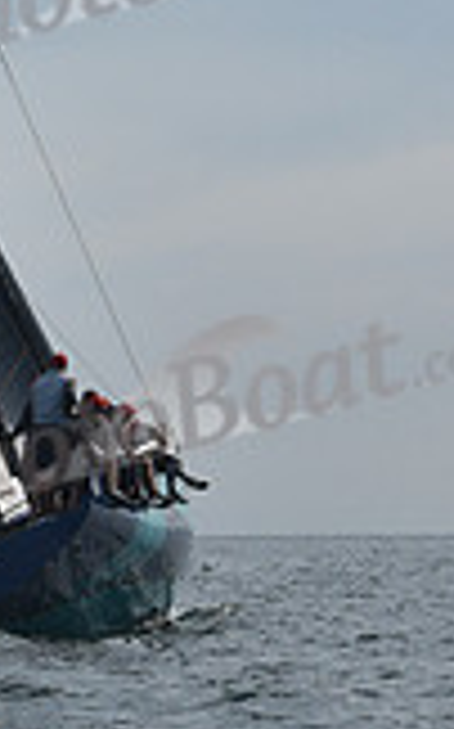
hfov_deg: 5.1
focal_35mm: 256
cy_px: -216
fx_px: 5077
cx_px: -344
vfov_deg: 8.1
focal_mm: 70
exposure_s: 1/1000
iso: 320
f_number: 11
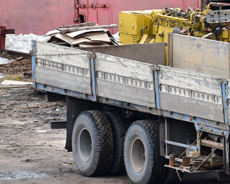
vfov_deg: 2.5
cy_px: 77
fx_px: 4287
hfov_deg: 3.1
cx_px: 342
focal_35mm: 630
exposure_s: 1/320
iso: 250
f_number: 6.3
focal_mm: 195
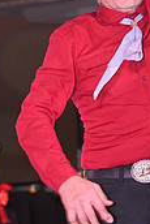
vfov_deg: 7.0
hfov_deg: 4.7
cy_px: 287
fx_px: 1809
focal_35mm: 290
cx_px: 198
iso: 2000
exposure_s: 1/200
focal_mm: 86
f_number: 5.6
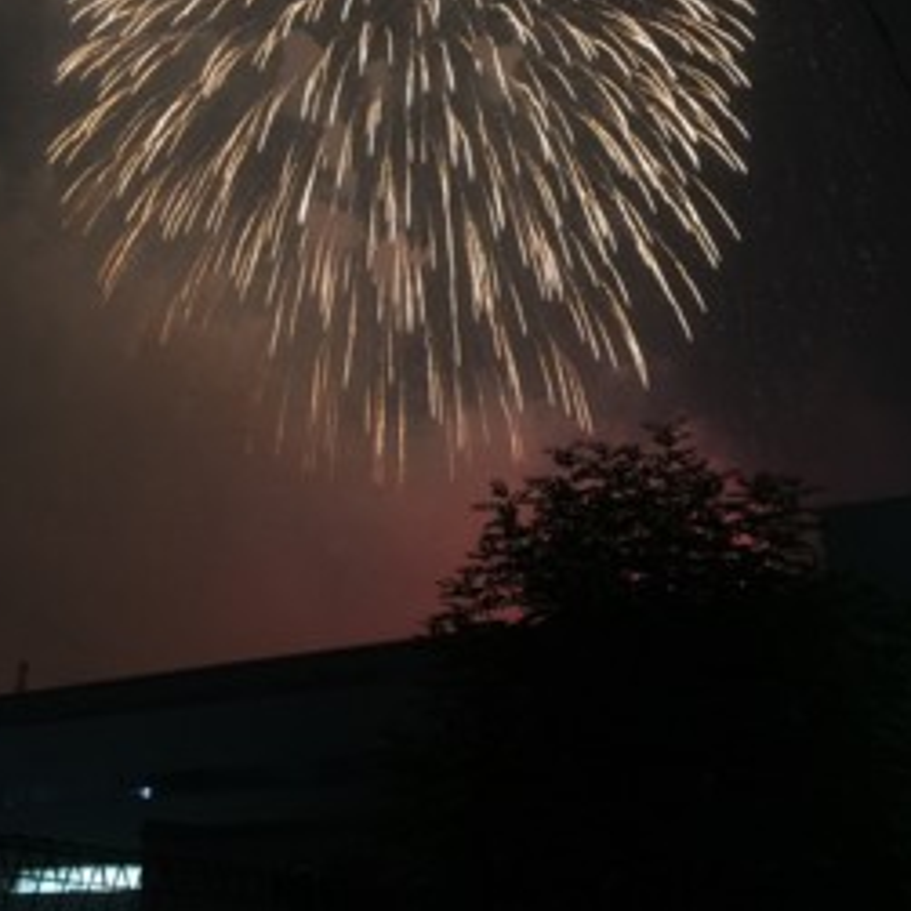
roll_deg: -3.5
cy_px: 312
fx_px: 1370
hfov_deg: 36.6
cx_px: 352
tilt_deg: +22.1
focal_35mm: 46
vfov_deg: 36.5
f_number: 2.2
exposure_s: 1/4
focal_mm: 4.15
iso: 125
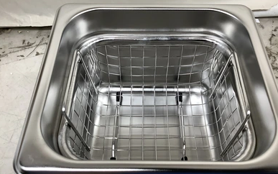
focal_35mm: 34
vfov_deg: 37.2
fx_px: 258
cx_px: 140
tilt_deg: -56.0
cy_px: 99
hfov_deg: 56.7
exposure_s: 1/120
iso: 80
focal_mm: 3.3
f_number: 2.4
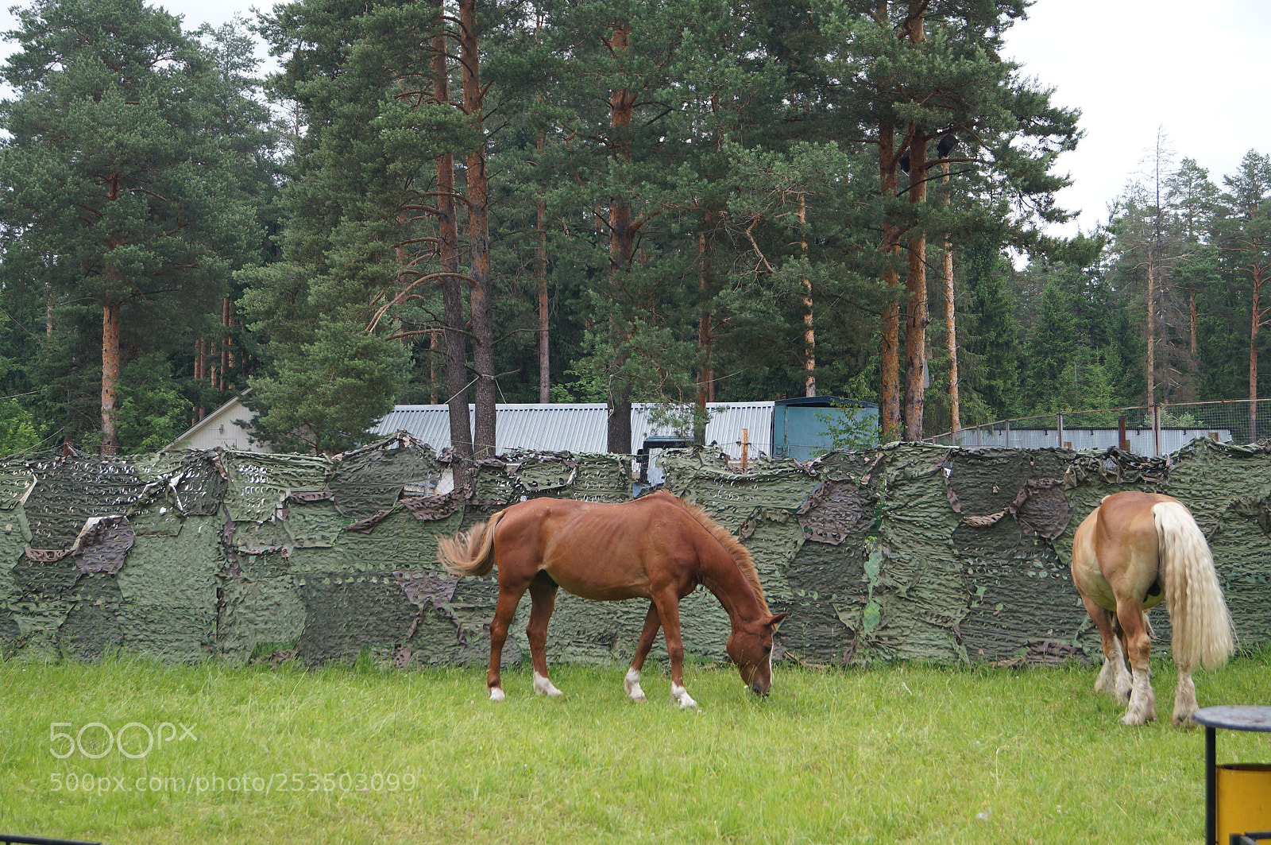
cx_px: 636
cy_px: 422
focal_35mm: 45
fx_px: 1587
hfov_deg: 43.6
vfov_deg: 29.8
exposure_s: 1/160
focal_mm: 30
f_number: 4.5
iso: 320
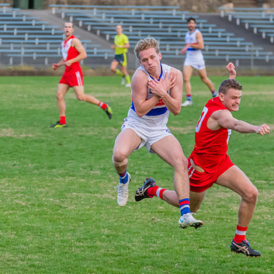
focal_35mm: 336
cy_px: 145
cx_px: 203
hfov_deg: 5.2
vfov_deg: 5.2
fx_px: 3009
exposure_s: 1/1600
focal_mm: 150
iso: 2200
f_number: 5
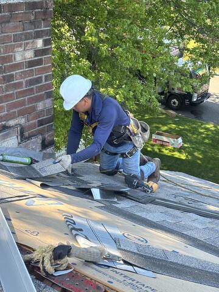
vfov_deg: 36.8
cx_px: 110
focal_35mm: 52
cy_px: 146
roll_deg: -0.9
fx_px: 439
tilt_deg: -22.1
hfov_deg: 28.0
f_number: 1.6
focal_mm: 5.96
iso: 32
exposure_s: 1/481
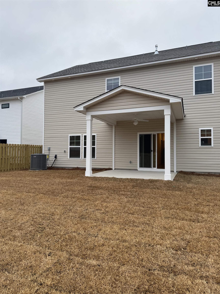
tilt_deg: +1.9
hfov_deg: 56.8
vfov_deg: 71.6
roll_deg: +1.2
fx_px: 203
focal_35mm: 24
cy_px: 147
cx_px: 110
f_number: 1.78
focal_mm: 6.76
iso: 80
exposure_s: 1/358
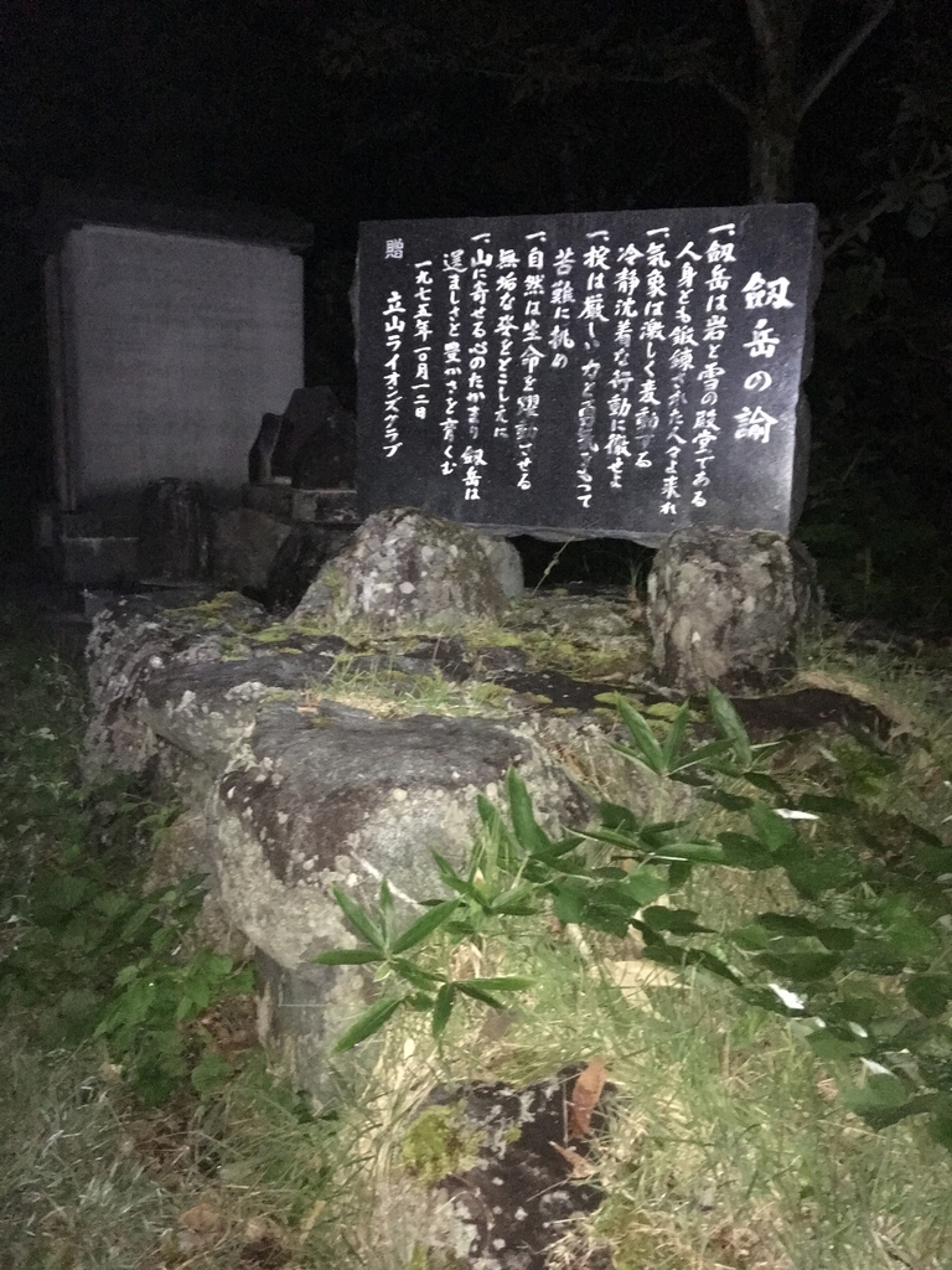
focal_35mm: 29
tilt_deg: -9.6
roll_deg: -2.2
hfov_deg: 48.2
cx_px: 476
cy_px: 635
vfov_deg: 61.7
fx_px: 1063
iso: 1000
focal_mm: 4.15
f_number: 2.2
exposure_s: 1/16
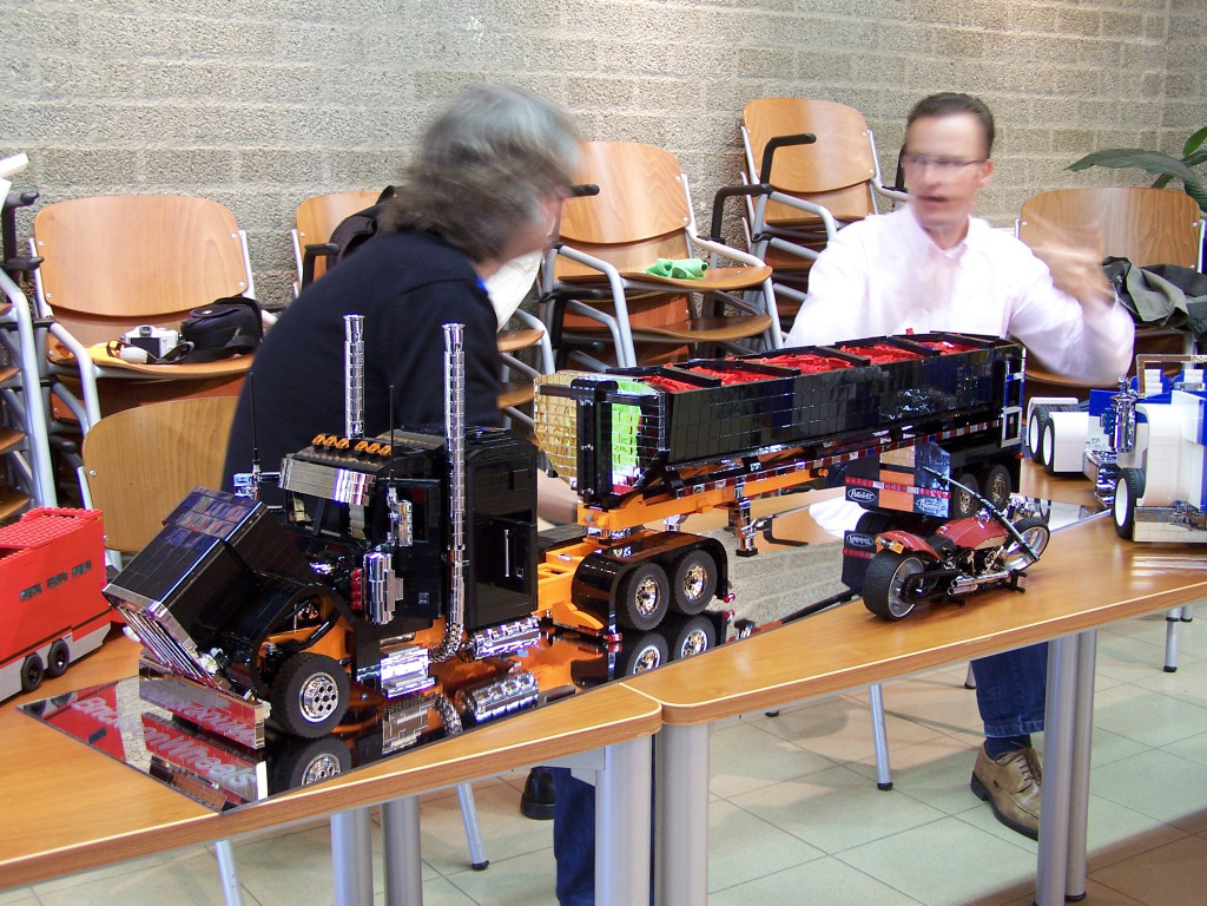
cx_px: 604
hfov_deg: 43.9
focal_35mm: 43
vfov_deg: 33.6
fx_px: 1499
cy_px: 453
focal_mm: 7.1
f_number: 2.9
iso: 80
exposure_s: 1/2
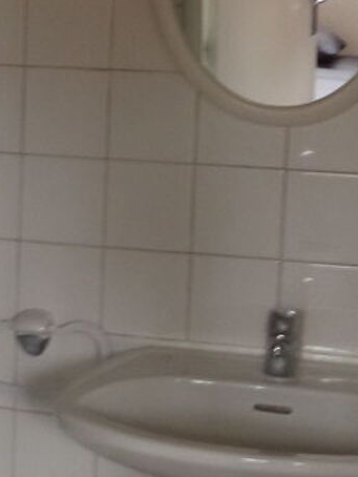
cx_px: 94
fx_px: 1254
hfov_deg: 16.2
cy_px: 178
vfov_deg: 21.5
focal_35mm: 91
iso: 400
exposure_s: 1/20
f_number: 2.8
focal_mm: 5.6
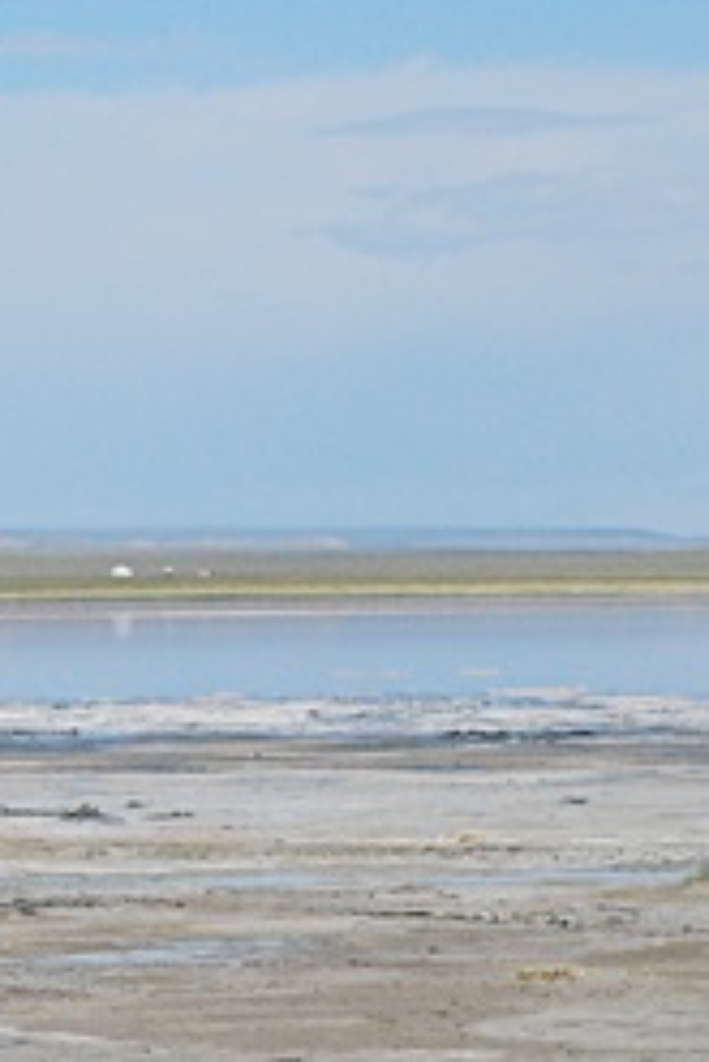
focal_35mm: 243
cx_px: -408
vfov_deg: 8.5
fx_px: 7168
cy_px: 439
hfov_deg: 5.6
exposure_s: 1/4000
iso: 400
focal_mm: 50
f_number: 5.6
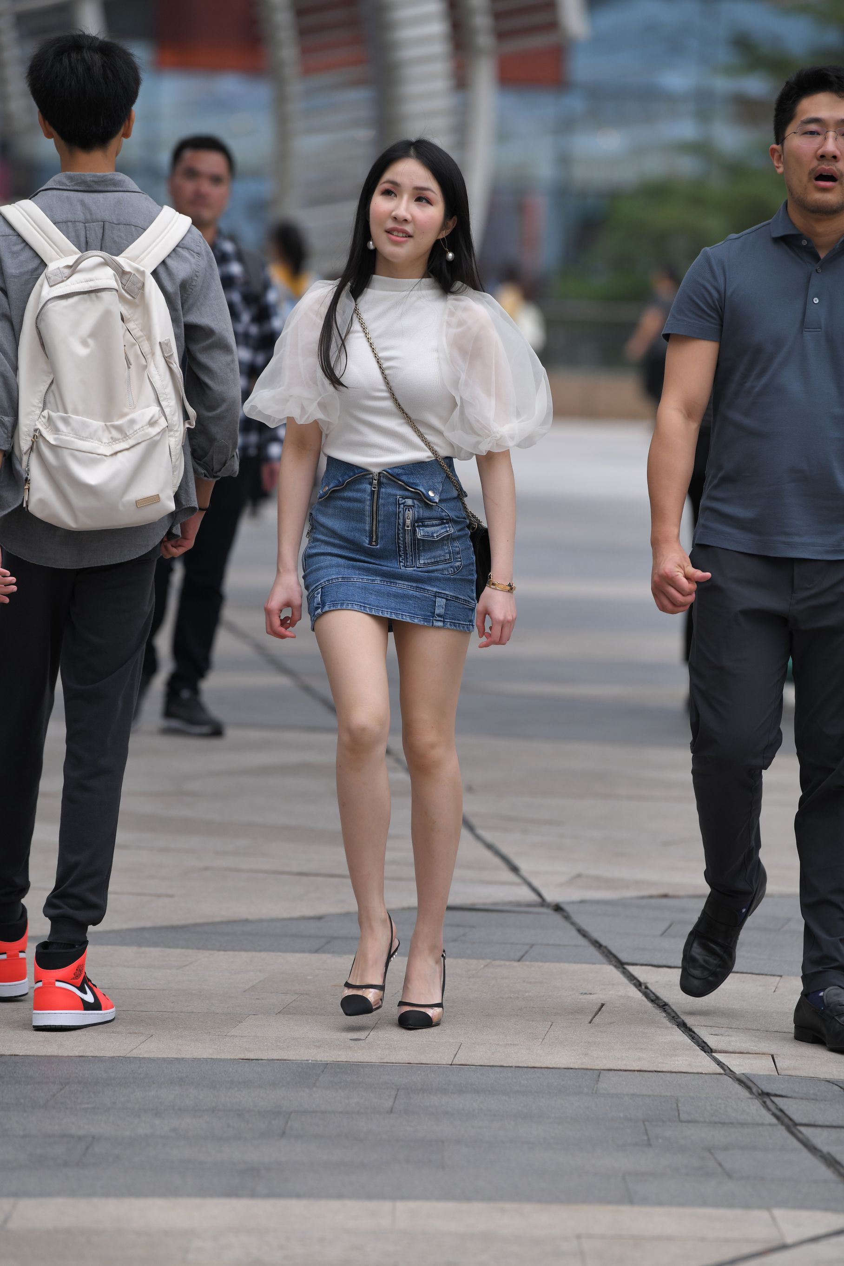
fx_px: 7033
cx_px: 422
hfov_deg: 6.9
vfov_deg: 10.3
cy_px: 633
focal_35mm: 200
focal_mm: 200
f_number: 4
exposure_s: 1/640
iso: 400
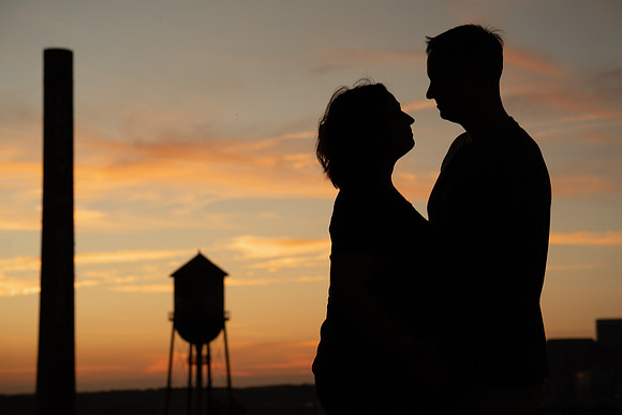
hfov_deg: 23.2
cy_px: 208
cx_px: 306
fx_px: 1513
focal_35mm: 88
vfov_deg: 15.6
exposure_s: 1/250
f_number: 5.6
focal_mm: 85
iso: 400
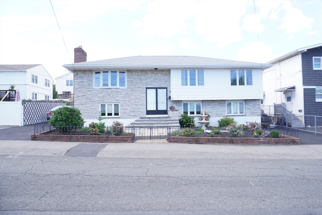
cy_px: 108
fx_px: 215
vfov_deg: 53.1
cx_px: 161
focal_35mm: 24
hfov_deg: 73.7
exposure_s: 1/80
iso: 100
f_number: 6.3
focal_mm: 16
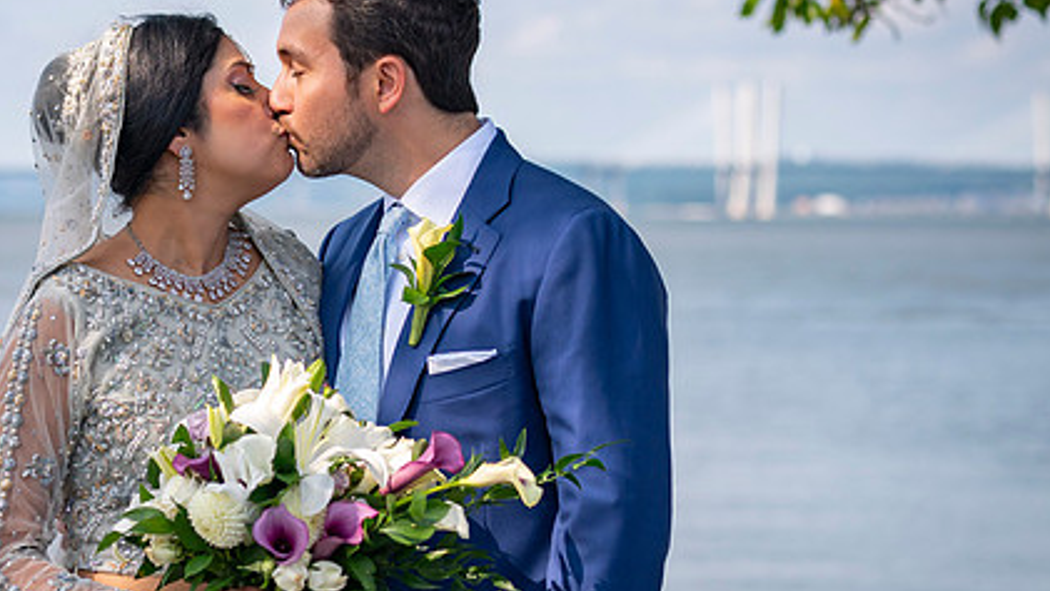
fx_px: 3620
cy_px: 298
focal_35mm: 130
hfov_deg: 16.5
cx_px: 335
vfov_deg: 9.3
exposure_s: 1/6400
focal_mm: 85
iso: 640
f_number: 4
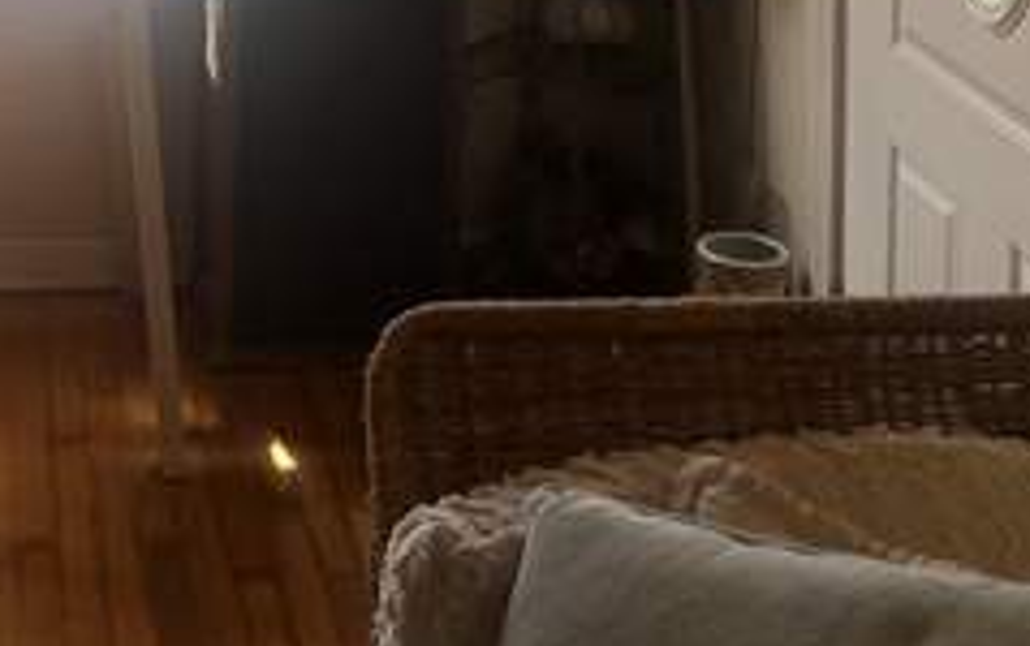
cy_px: -629
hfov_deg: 23.9
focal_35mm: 85
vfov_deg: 13.3
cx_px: 164
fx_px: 2389
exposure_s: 1/121
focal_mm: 6.86
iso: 64
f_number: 1.78
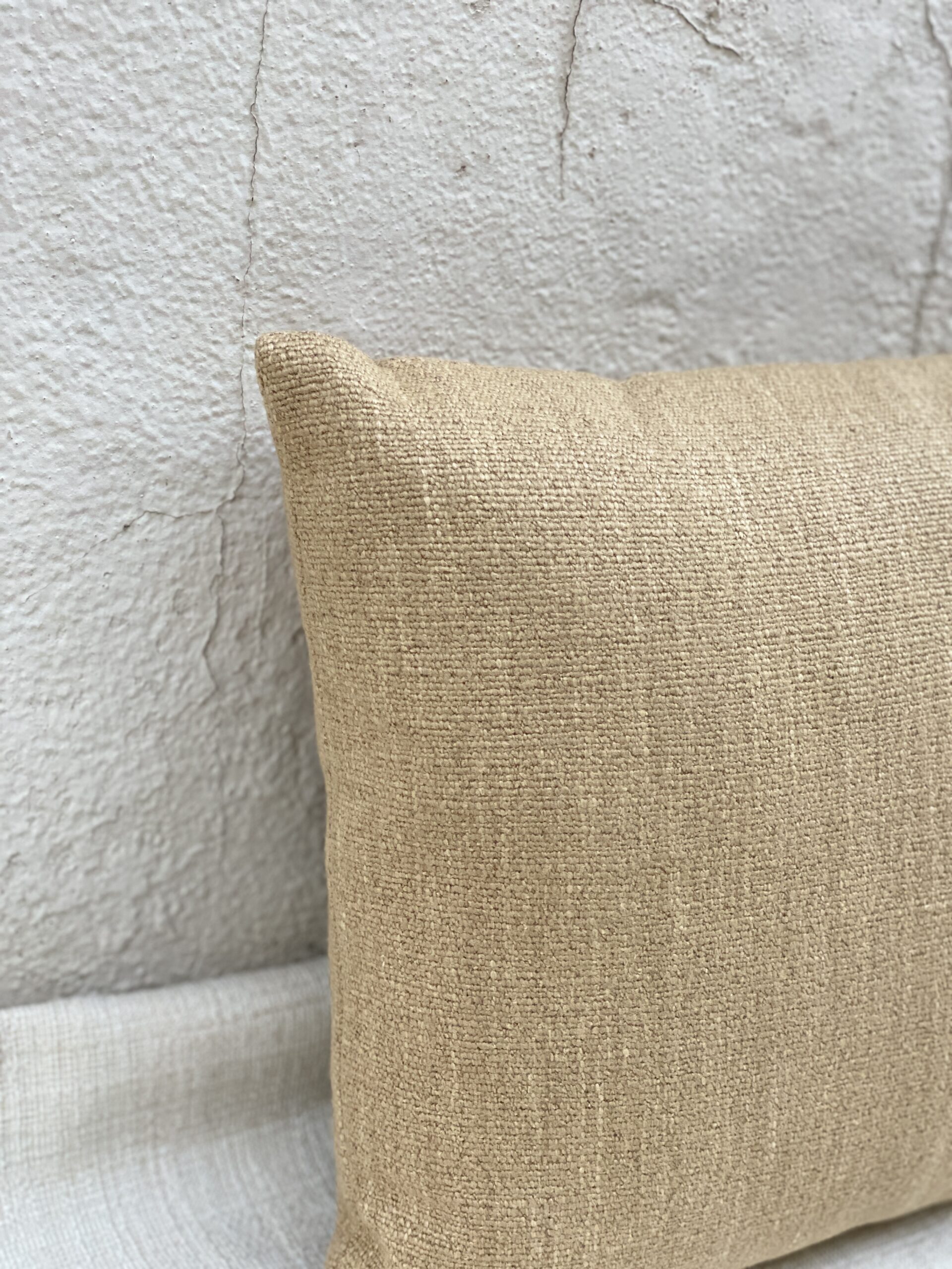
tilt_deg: -25.7
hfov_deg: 28.0
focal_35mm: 52
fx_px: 1907
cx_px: 476
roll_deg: -8.0
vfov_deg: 36.8
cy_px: 634
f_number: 2
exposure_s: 1/122
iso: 160
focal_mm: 6
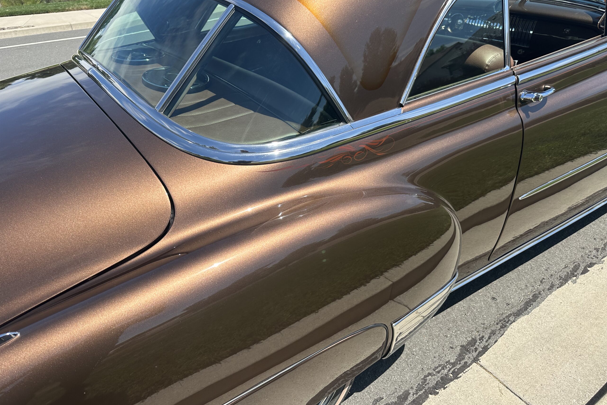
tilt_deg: -29.8
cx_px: 303
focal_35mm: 25
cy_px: 196
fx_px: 421
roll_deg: +2.7
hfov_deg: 71.5
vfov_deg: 51.3
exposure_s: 1/3247
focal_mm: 6.86
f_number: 1.78
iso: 80
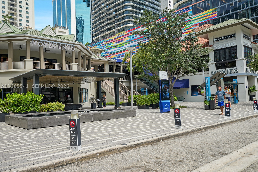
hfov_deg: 61.9
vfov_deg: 43.6
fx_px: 215
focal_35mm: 30
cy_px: 86
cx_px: 129
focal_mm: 20
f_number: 4.5
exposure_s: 1/200
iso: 100
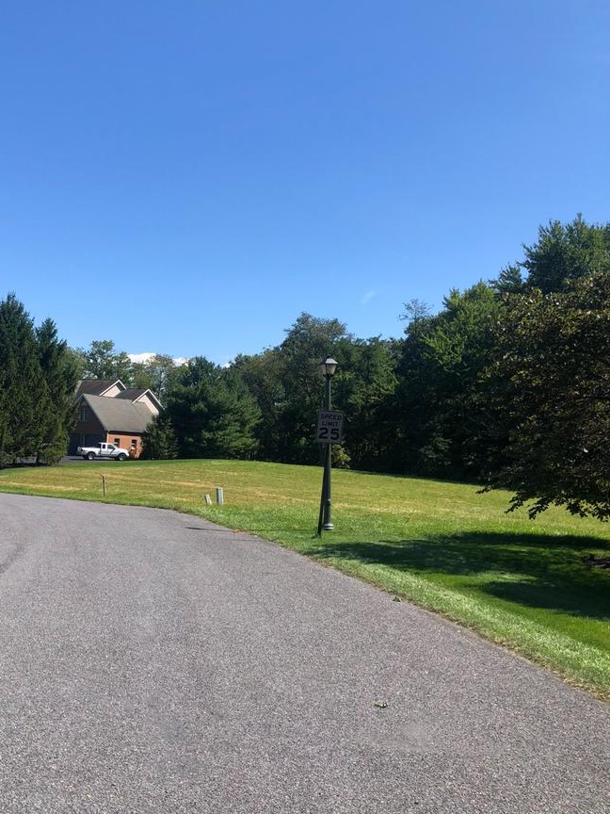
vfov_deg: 52.6
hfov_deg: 40.4
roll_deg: -2.6
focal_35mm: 35
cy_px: 433
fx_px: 822
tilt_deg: +1.1
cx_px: 233
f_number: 1.8
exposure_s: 1/1656
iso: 20
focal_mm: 3.99
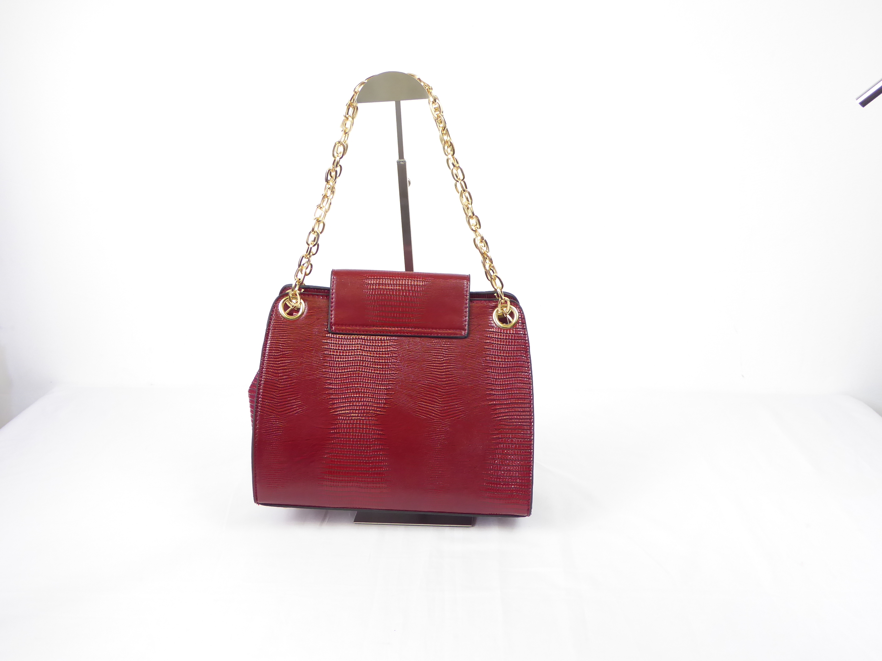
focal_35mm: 32
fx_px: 815
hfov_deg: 56.8
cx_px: 441
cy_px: 330
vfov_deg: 44.2
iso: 320
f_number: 3.5
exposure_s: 1/60
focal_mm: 5.4
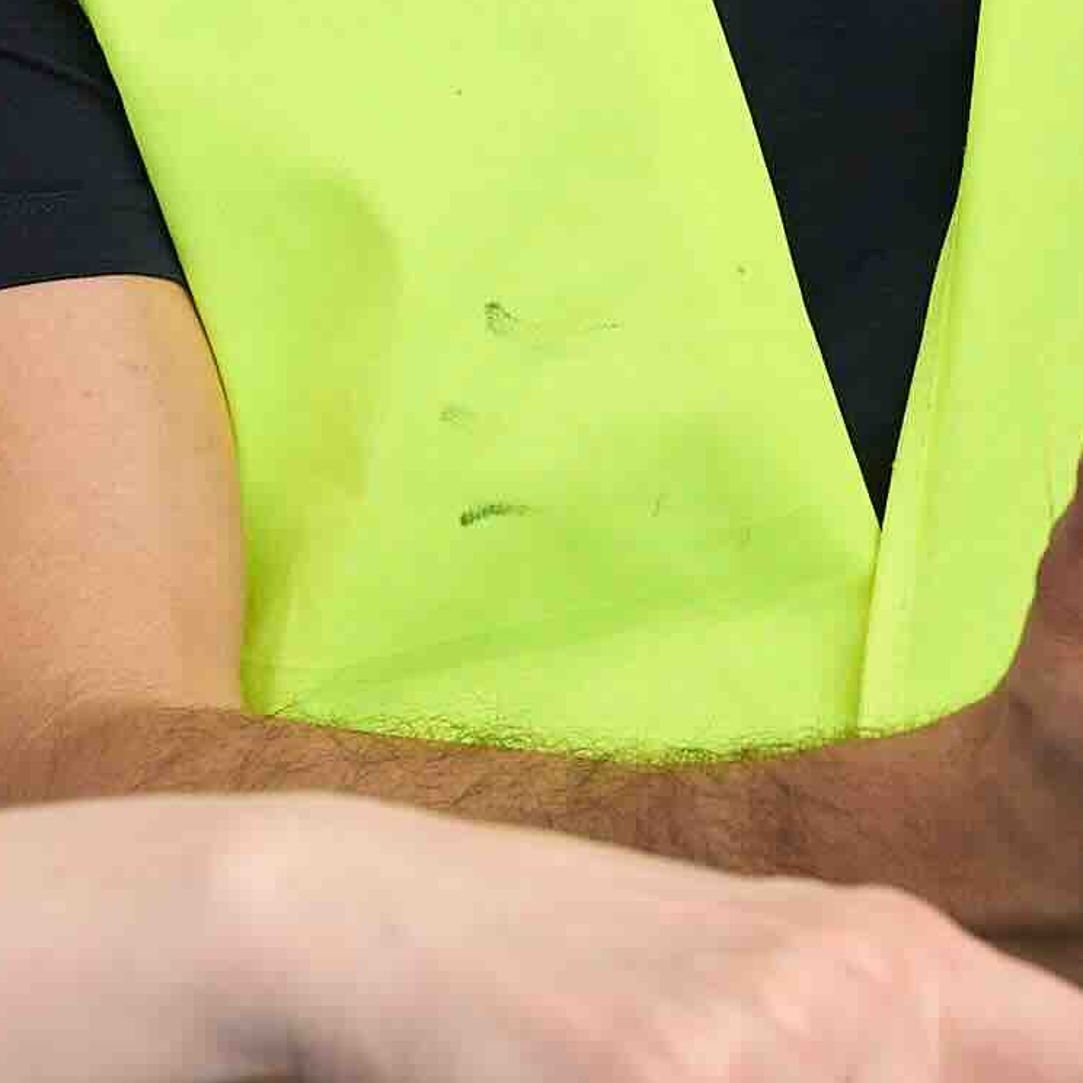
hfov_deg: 5.4
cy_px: -193
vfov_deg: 5.4
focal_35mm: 322
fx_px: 11381
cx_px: 8
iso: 160
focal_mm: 40.7
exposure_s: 1/320
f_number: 4.5
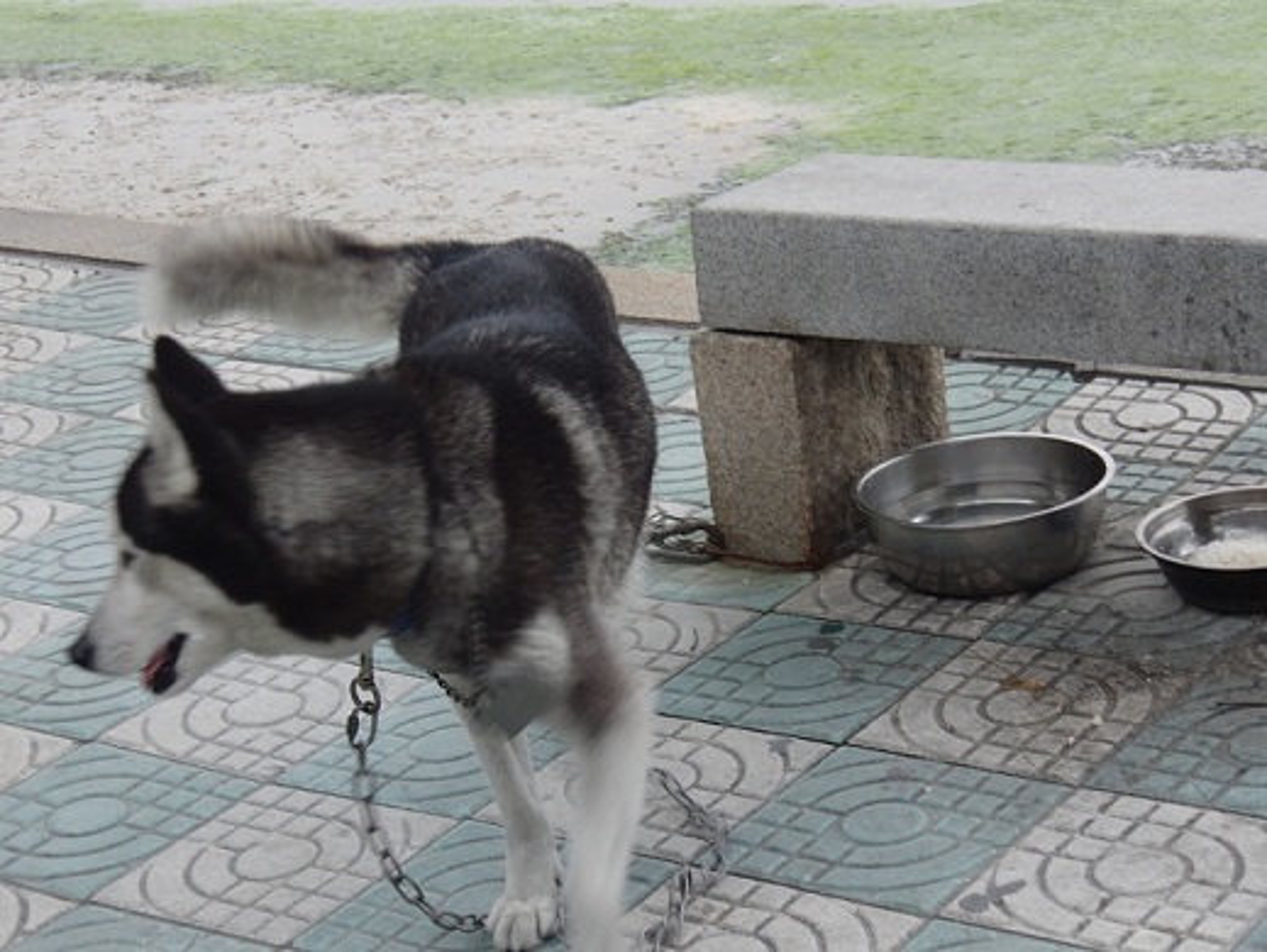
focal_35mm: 80
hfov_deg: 24.4
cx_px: 634
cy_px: 476
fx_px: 2930
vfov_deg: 18.5
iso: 100
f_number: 4.6
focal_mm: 13.6
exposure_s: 1/80
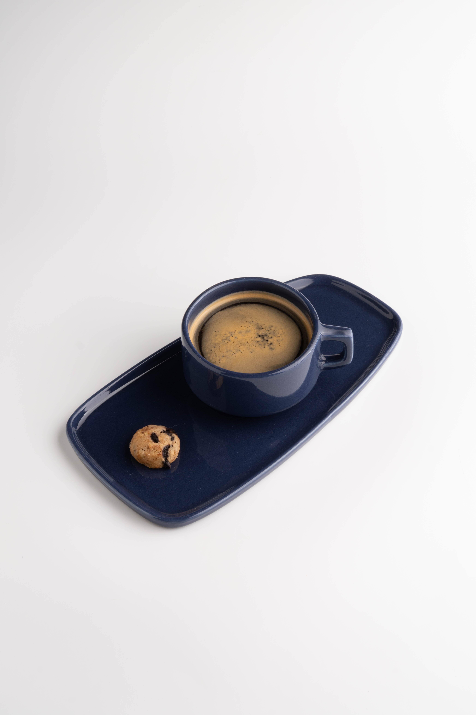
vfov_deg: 27.0
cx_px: 238
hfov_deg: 18.2
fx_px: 1487
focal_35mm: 75
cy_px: 358
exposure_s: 1/100
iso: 100
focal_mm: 50
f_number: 14
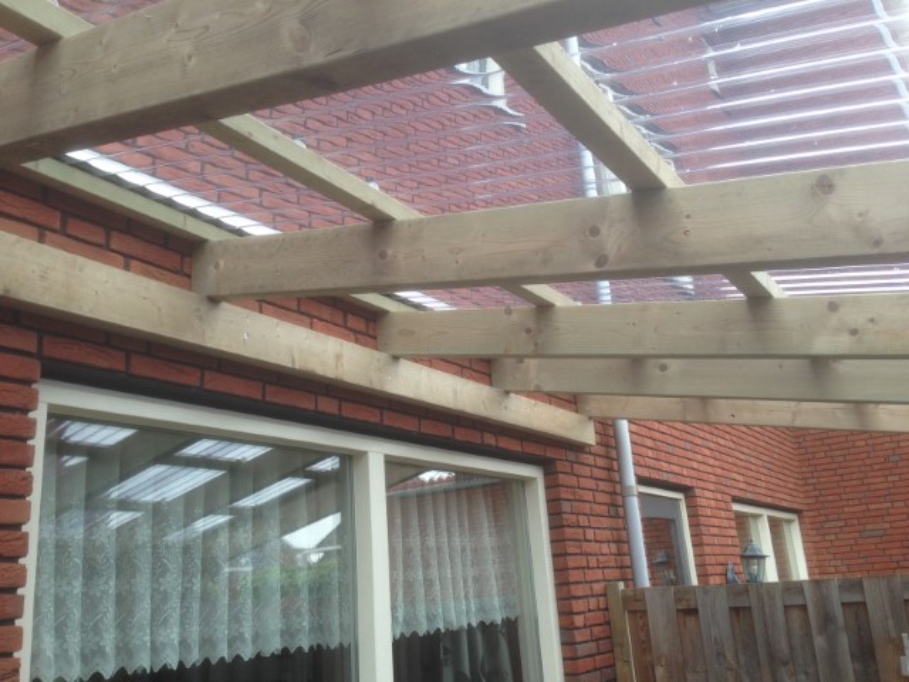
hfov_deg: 55.4
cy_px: 341
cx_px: 454
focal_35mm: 33
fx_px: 867
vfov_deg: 42.9
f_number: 2.4
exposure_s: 1/166
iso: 50
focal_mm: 4.12
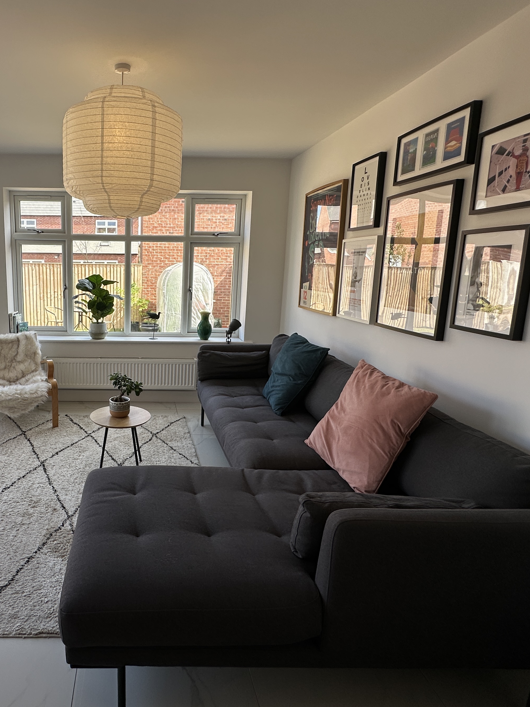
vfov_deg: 78.9
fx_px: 429
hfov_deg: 60.4
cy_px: 337
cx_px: 141
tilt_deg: -9.1
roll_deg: -0.3
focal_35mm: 21
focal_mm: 2.22
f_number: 2.2
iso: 40
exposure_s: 1/235
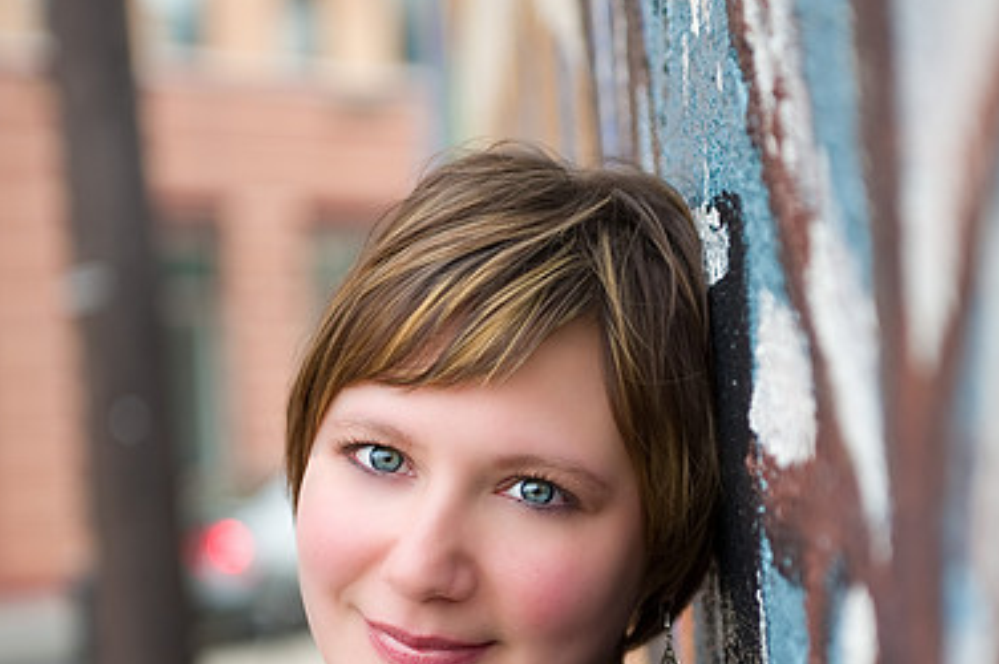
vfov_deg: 12.6
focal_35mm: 108
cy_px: 499
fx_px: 2994
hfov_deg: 18.9
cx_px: 693
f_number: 2.8
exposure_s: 1/200
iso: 200
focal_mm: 70
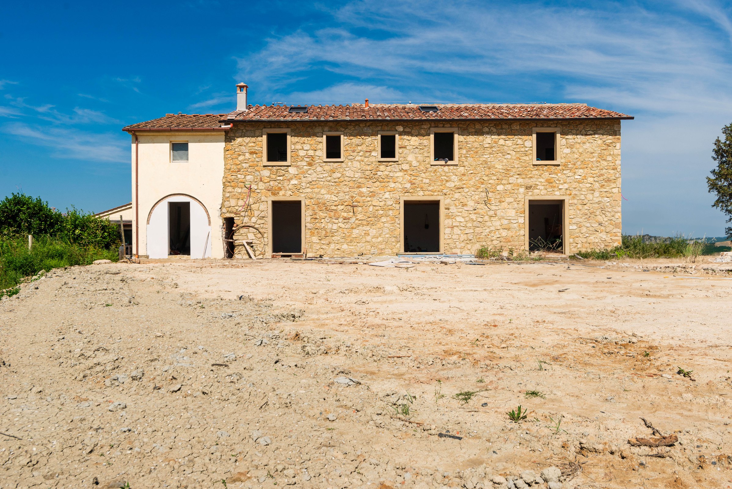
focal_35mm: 32
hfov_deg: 58.7
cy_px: 244
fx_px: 651
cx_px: 366
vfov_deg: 41.1
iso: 100
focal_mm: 32
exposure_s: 1/500
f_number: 8
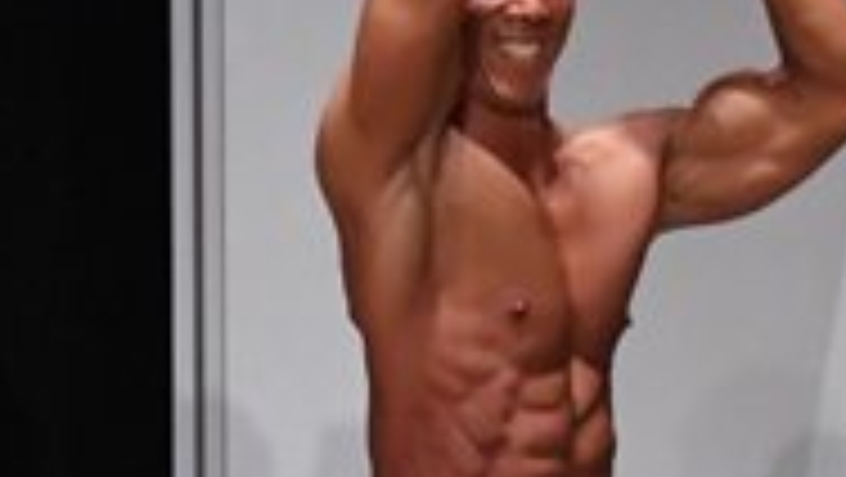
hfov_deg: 2.7
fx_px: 18113
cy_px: 756
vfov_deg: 1.5
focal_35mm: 807
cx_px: 713
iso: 6400
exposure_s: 1/400
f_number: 5.6
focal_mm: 125
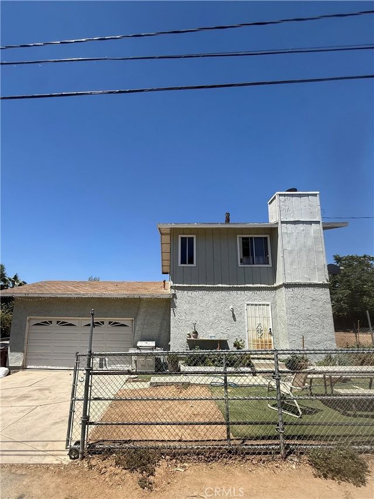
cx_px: 187
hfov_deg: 85.7
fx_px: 202
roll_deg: -0.3
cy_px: 250
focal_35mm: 14
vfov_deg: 102.1
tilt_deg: +10.9
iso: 50
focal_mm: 2.22
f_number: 2.2
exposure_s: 1/2237
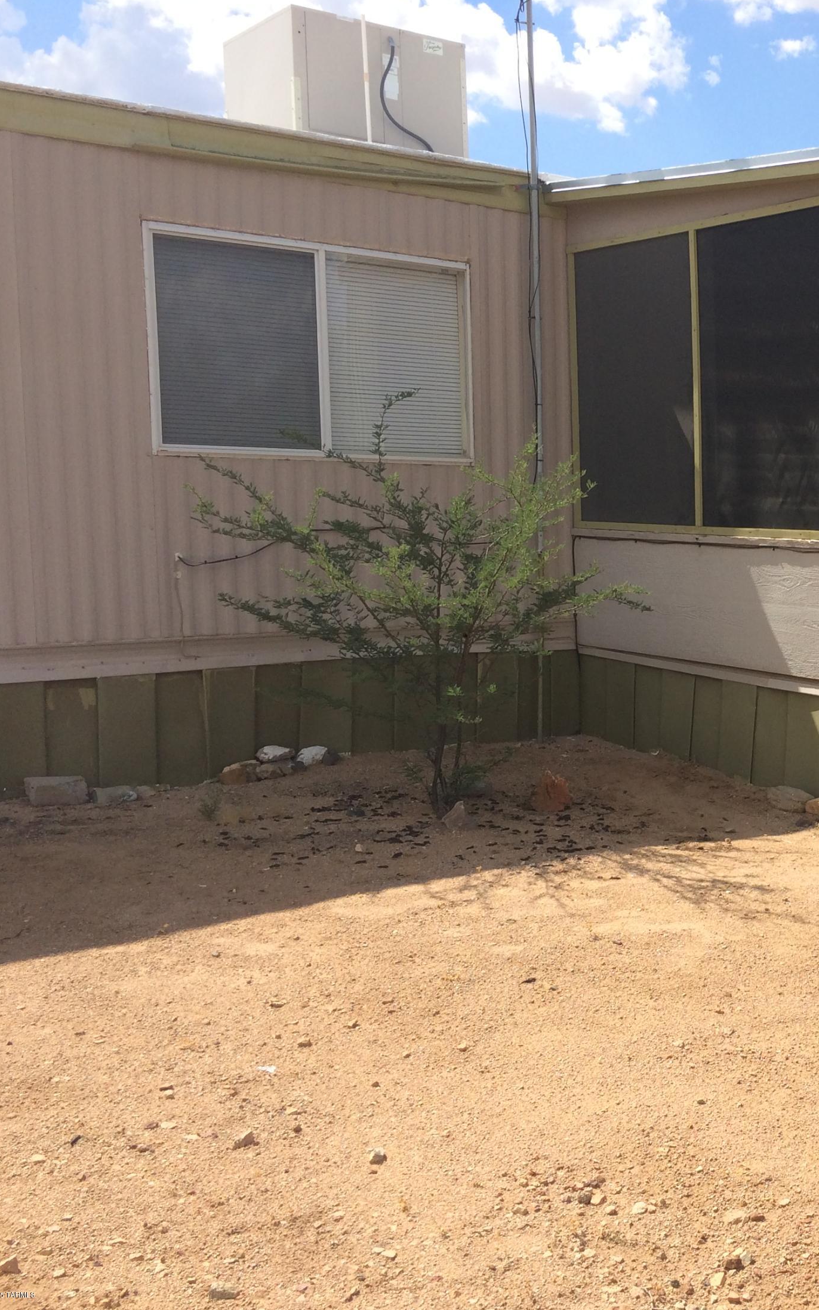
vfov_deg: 47.2
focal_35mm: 42
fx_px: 1500
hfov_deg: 28.1
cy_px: 666
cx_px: 874
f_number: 2.2
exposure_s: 1/1866
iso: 32
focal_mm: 4.15
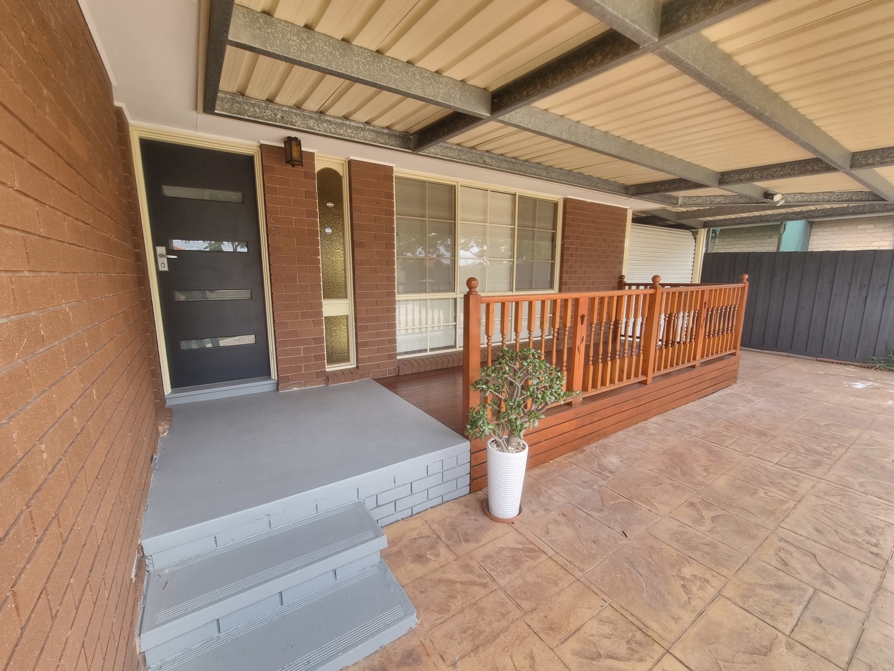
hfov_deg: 106.2
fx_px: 336
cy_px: 336
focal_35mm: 13
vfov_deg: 89.9
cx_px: 447
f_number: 2.2
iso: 64
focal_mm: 2.2
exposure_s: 1/50
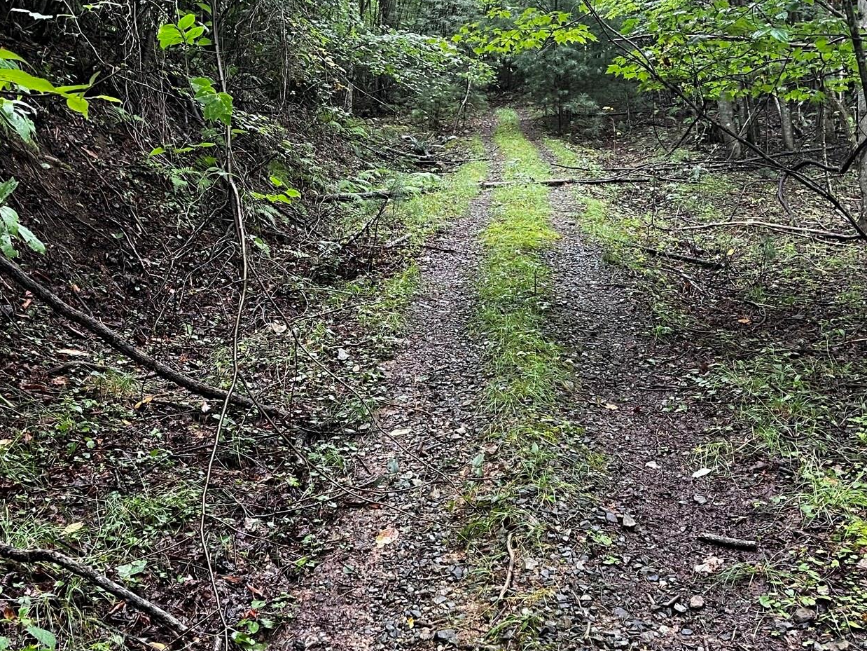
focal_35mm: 43
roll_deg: -1.0
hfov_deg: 43.8
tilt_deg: -2.6
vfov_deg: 33.6
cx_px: 445
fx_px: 1077
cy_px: 294
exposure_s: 1/60
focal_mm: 5.1
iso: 160
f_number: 1.6
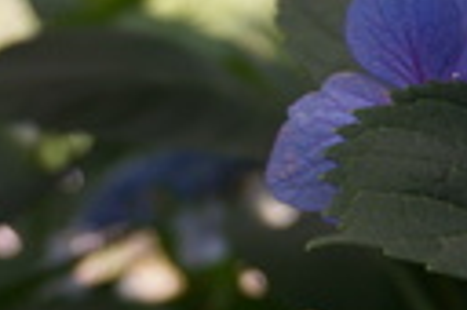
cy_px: -181
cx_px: 784
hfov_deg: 11.9
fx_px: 2090
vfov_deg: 8.3
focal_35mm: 161
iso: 160
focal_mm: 23
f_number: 4
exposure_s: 1/60
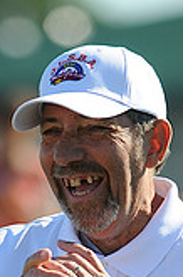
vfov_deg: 1.7
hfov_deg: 1.1
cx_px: 28
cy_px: 364
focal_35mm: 1229
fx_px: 9430
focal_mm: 300
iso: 200
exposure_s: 1/1000
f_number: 4
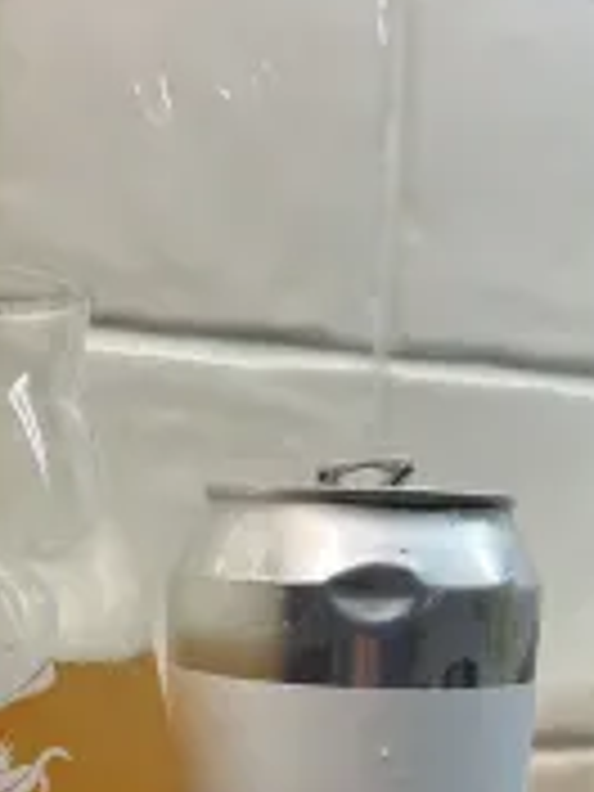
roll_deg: -2.4
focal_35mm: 59
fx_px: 1350
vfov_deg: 30.7
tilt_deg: -10.6
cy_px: 765
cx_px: 238
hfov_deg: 24.8
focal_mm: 5.1
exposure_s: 1/100
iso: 50
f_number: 1.6
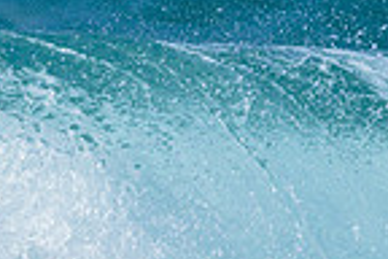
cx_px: 51
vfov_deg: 0.3
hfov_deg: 0.5
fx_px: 47569
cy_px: 450
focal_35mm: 4414
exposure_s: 1/2000
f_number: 6.3
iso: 200
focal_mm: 800
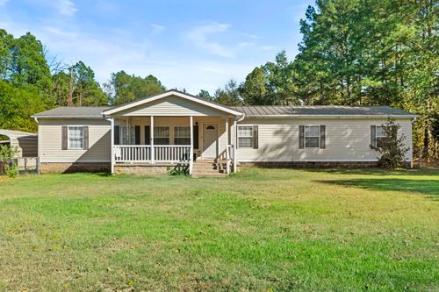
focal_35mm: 31
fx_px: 378
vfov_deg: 42.3
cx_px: 220
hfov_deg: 60.3
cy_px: 146
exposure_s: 1/500
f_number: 6.4
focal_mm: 20.9
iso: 800
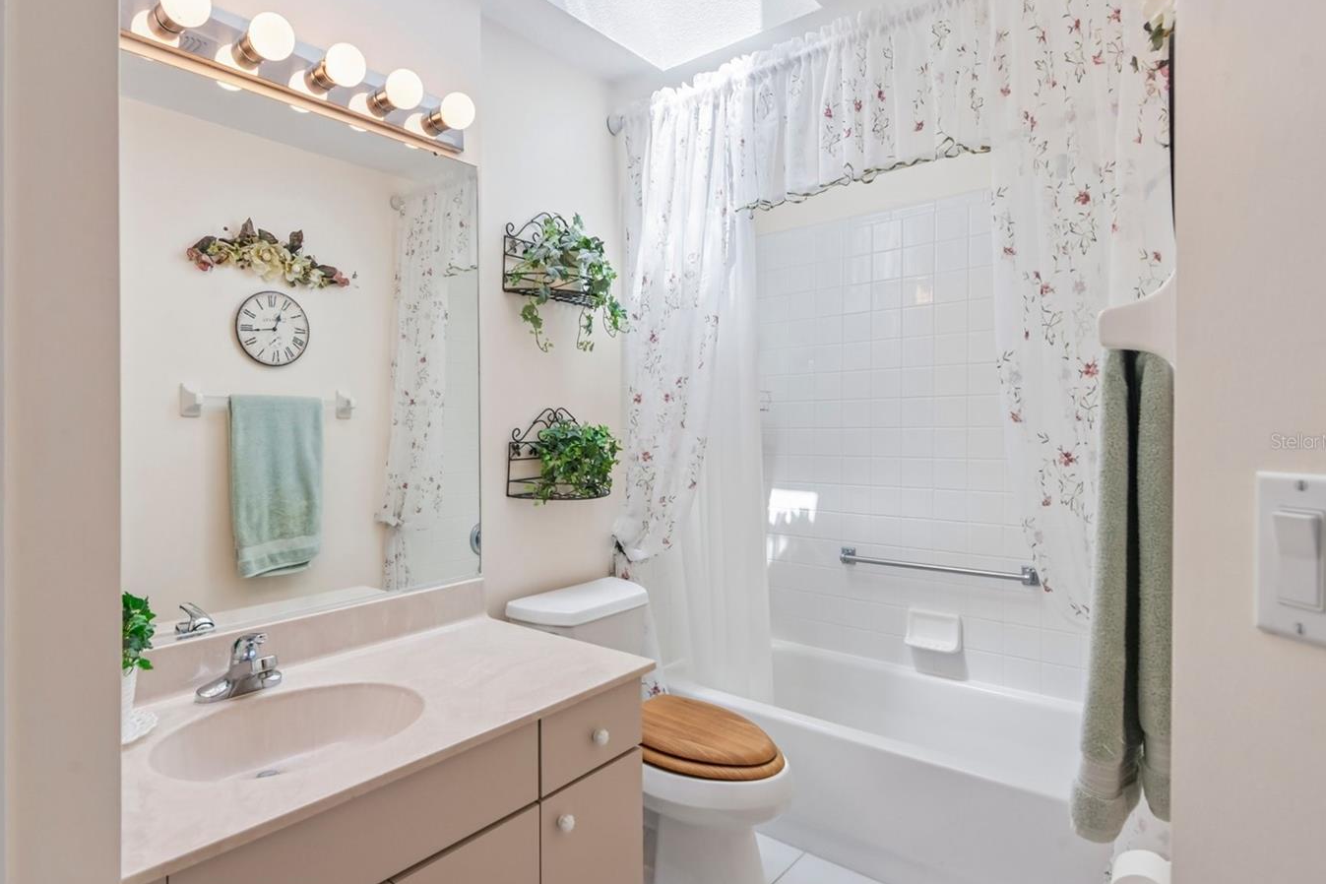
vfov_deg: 64.6
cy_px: 441
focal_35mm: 19
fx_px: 700
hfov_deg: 86.4
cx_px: 571
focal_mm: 16
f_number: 8
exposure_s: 1/160
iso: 400
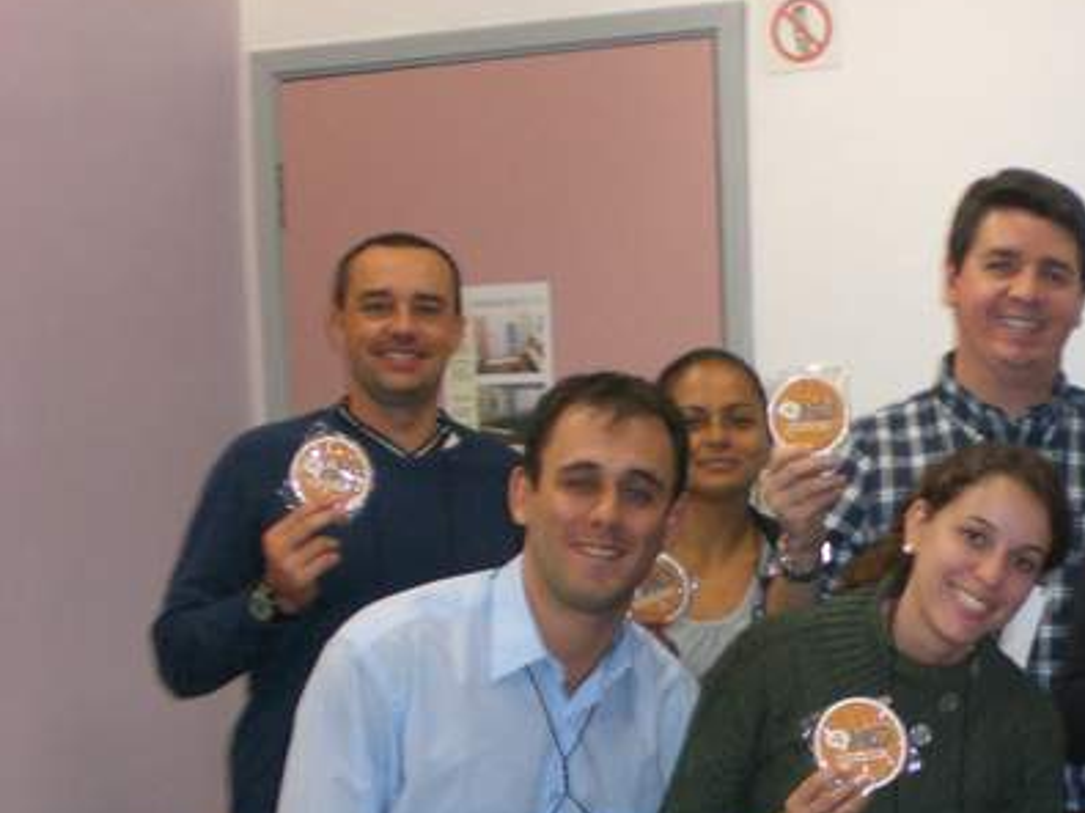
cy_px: 700
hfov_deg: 24.2
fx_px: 2413
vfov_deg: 18.9
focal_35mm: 77
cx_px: 1096
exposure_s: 1/60
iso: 200
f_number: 3.1
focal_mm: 6.3
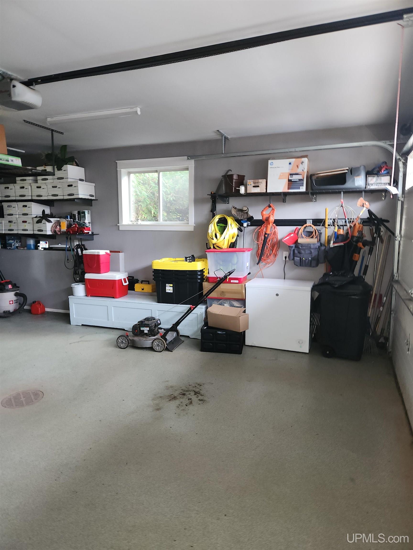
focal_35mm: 23
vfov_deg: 73.9
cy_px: 275
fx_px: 366
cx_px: 206
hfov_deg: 58.9
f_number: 1.8
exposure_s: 1/11
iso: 125
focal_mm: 5.4
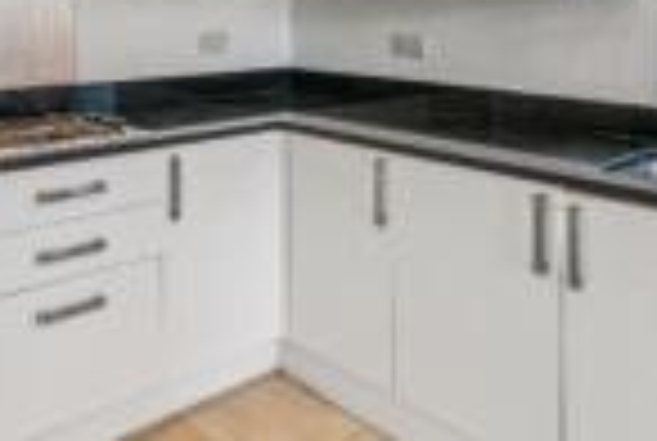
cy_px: 2
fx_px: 713
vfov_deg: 31.8
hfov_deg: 49.1
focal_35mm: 39
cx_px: 261
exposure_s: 1/40
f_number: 9
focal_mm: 12
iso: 640
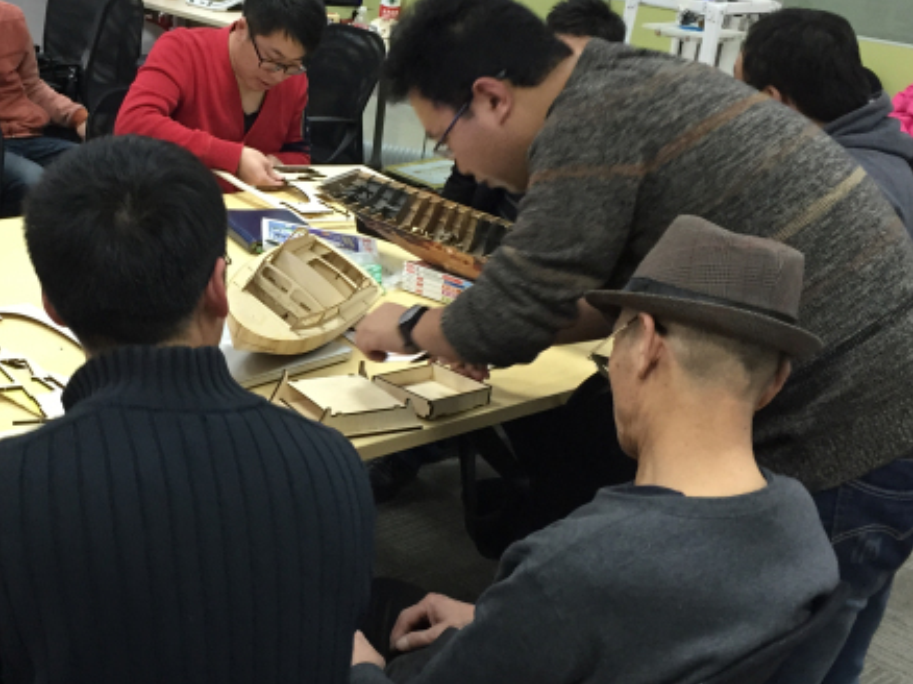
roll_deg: -4.0
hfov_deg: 35.4
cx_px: 229
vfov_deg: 27.5
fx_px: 1397
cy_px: 329
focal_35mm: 53
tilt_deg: -19.0
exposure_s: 1/33
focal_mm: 4.15
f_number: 2.2
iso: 160
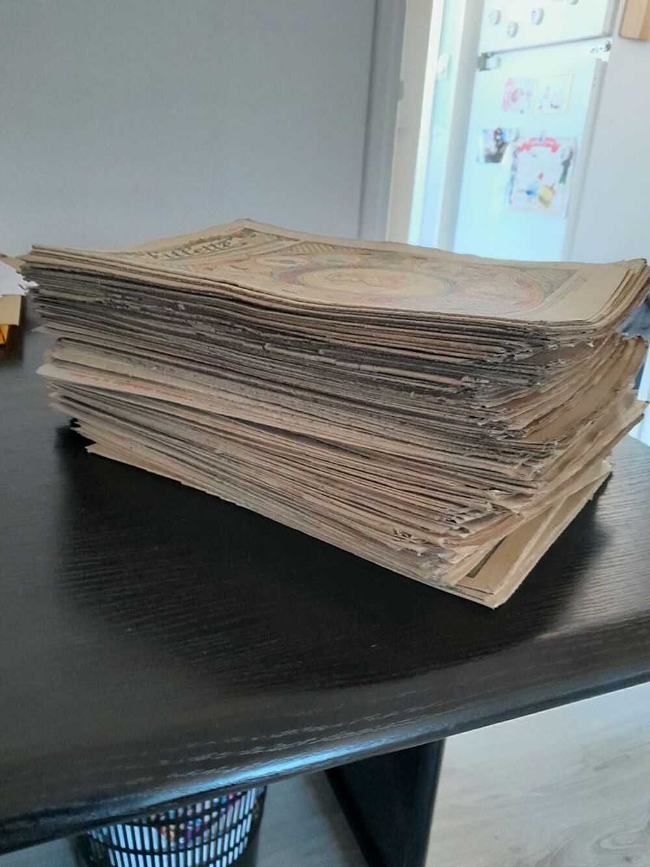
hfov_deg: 53.1
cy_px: 434
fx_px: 651
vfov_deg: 67.3
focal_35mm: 26
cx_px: 325
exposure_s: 1/30
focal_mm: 4
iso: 400
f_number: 1.8
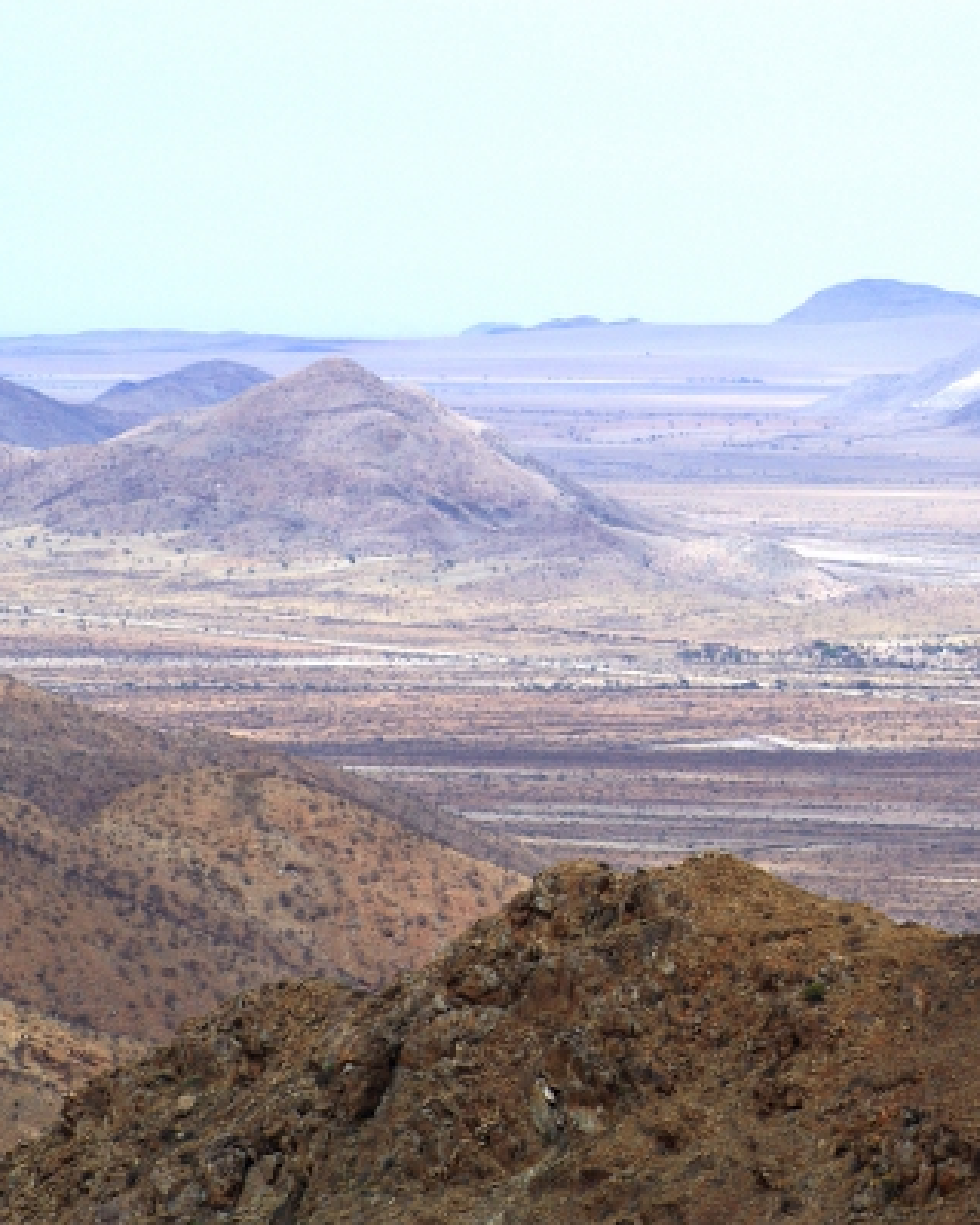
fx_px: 12254
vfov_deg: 5.7
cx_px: 1130
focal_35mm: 338
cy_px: 407
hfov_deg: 4.6
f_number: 13
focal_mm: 120
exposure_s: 1/320
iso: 100
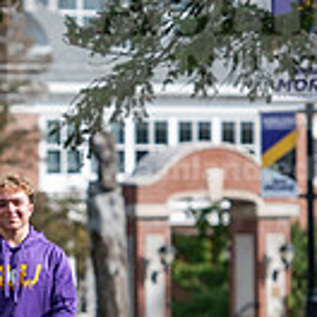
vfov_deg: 3.5
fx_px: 5211
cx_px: -65
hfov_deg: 3.5
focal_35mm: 503
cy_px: 220
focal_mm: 135
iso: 100
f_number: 3.5
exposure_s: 1/800
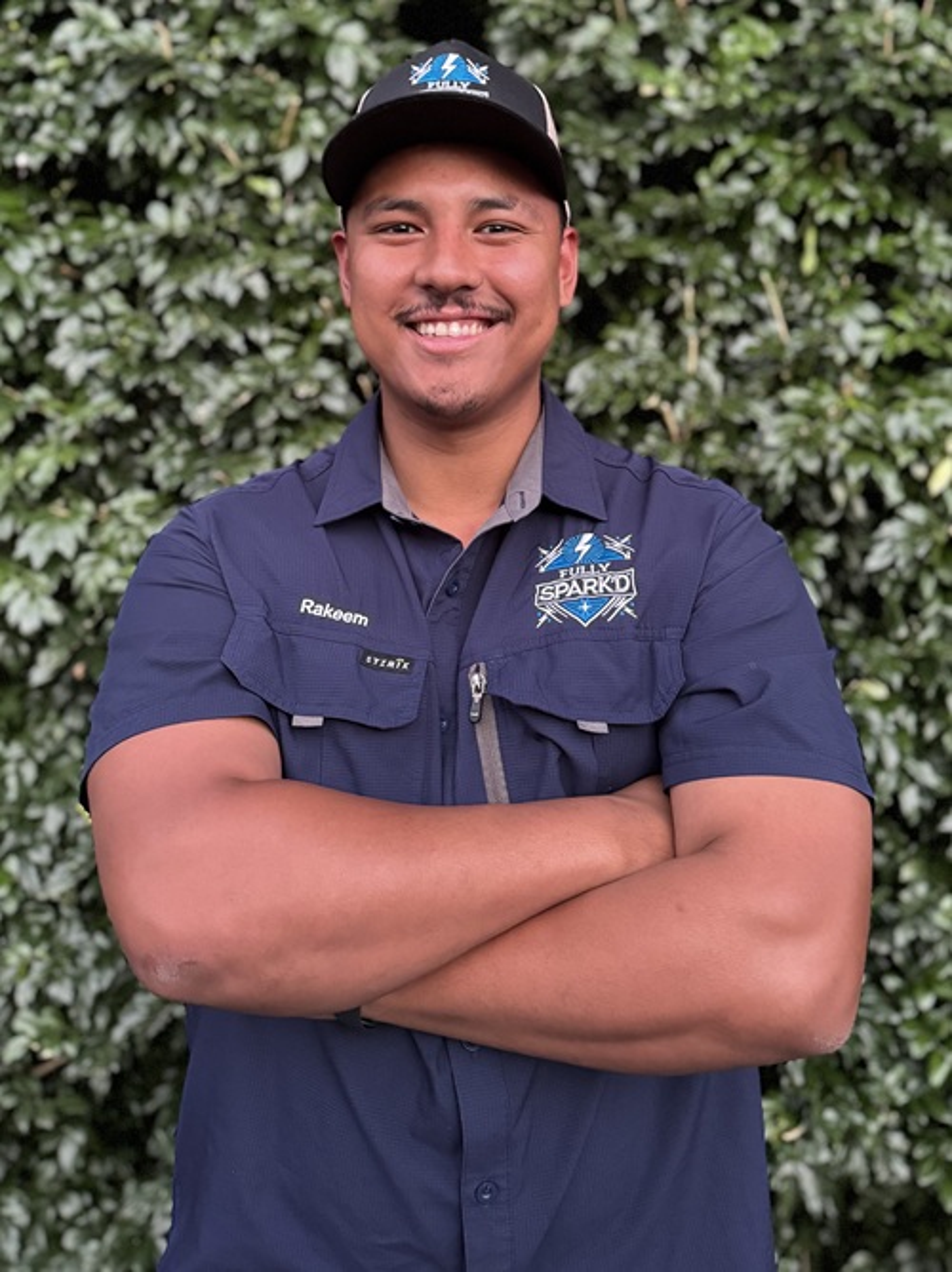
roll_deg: +0.3
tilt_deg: +2.0
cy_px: 636
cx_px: 476
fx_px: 881
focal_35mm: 24
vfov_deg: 71.6
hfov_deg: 56.8
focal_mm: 6.76
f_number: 1.78
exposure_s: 1/57
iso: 800
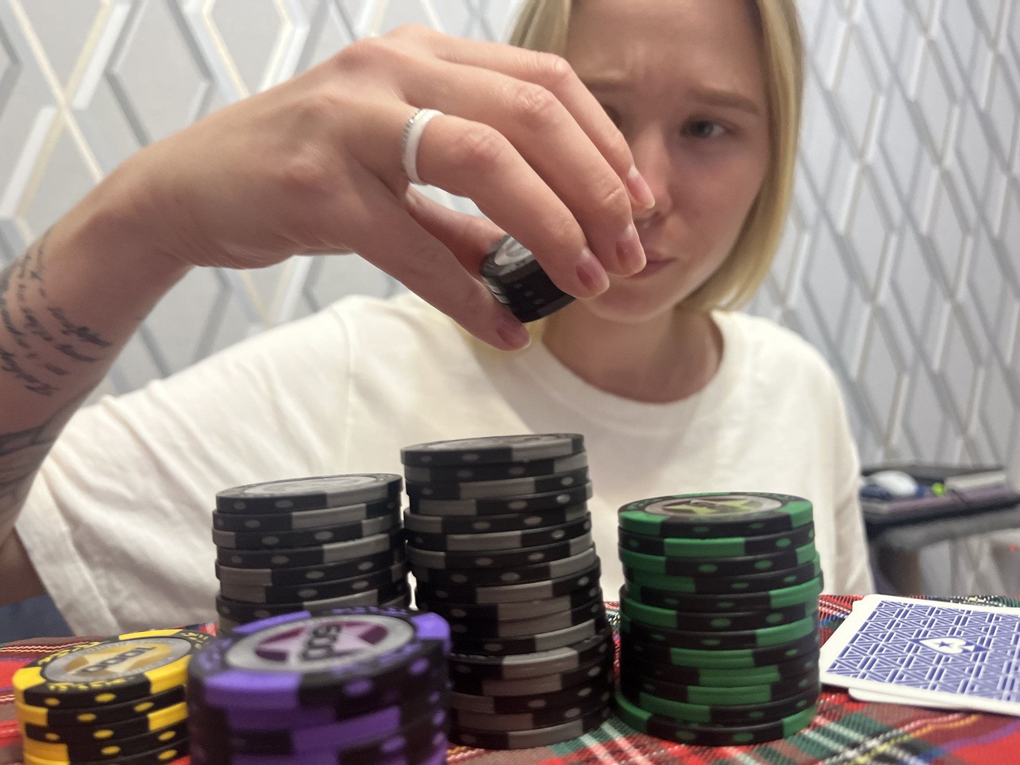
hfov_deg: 67.3
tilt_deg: +0.6
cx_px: 510
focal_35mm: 26
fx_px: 766
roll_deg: +4.8
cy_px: 382
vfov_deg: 53.1
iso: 320
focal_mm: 5.1
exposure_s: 1/50
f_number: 1.6
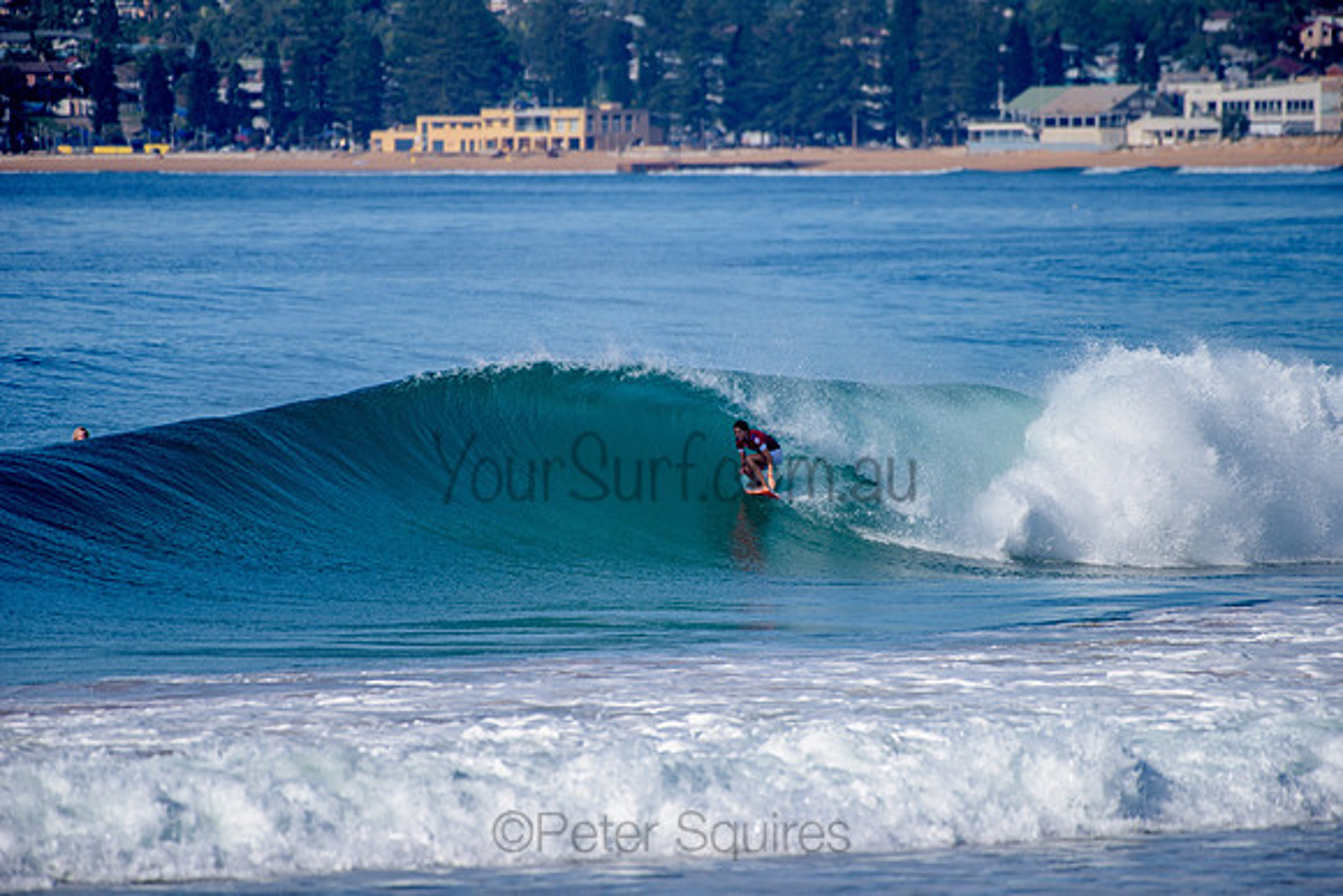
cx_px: 672
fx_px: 18656
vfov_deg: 2.8
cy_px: 448
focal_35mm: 500
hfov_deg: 4.1
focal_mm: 500
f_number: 5.6
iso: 125
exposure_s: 1/1600
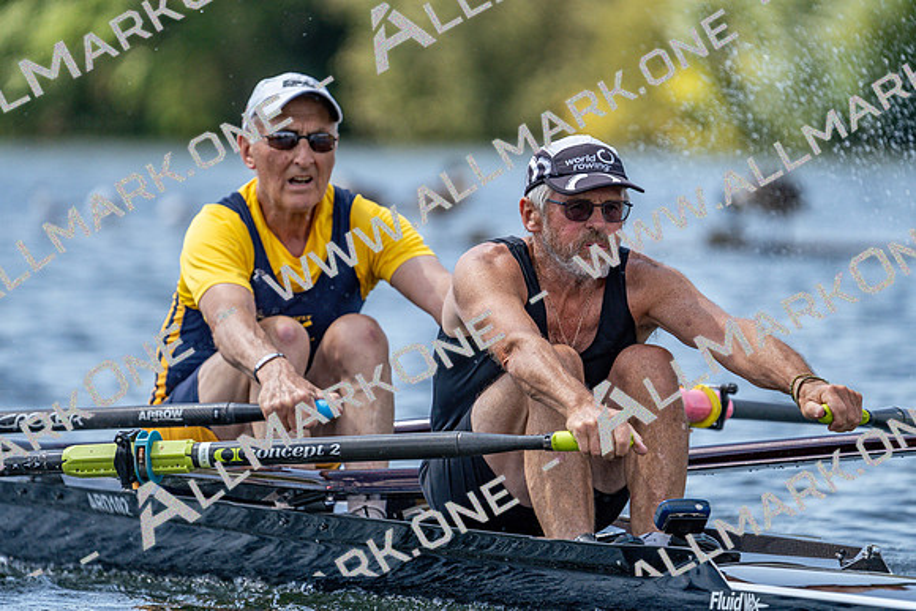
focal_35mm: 459
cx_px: 458
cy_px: 306
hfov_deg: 4.5
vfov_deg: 3.0
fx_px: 11681
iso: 640
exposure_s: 1/2000
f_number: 6.3
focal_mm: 459
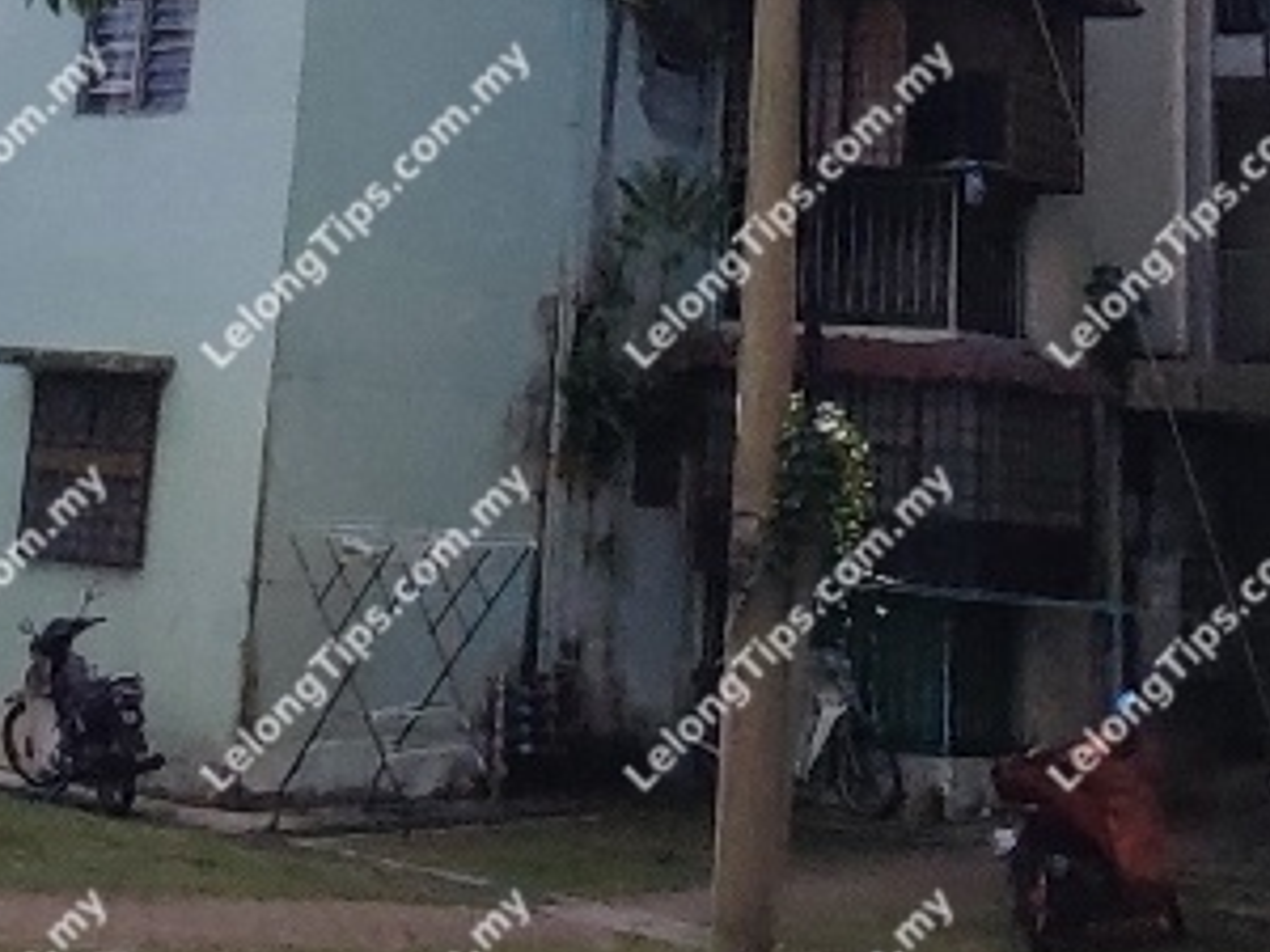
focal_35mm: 67
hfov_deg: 29.0
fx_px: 2458
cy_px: -554
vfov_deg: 18.8
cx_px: 694
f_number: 2.2
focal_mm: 1.65
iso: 50
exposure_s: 1/4502
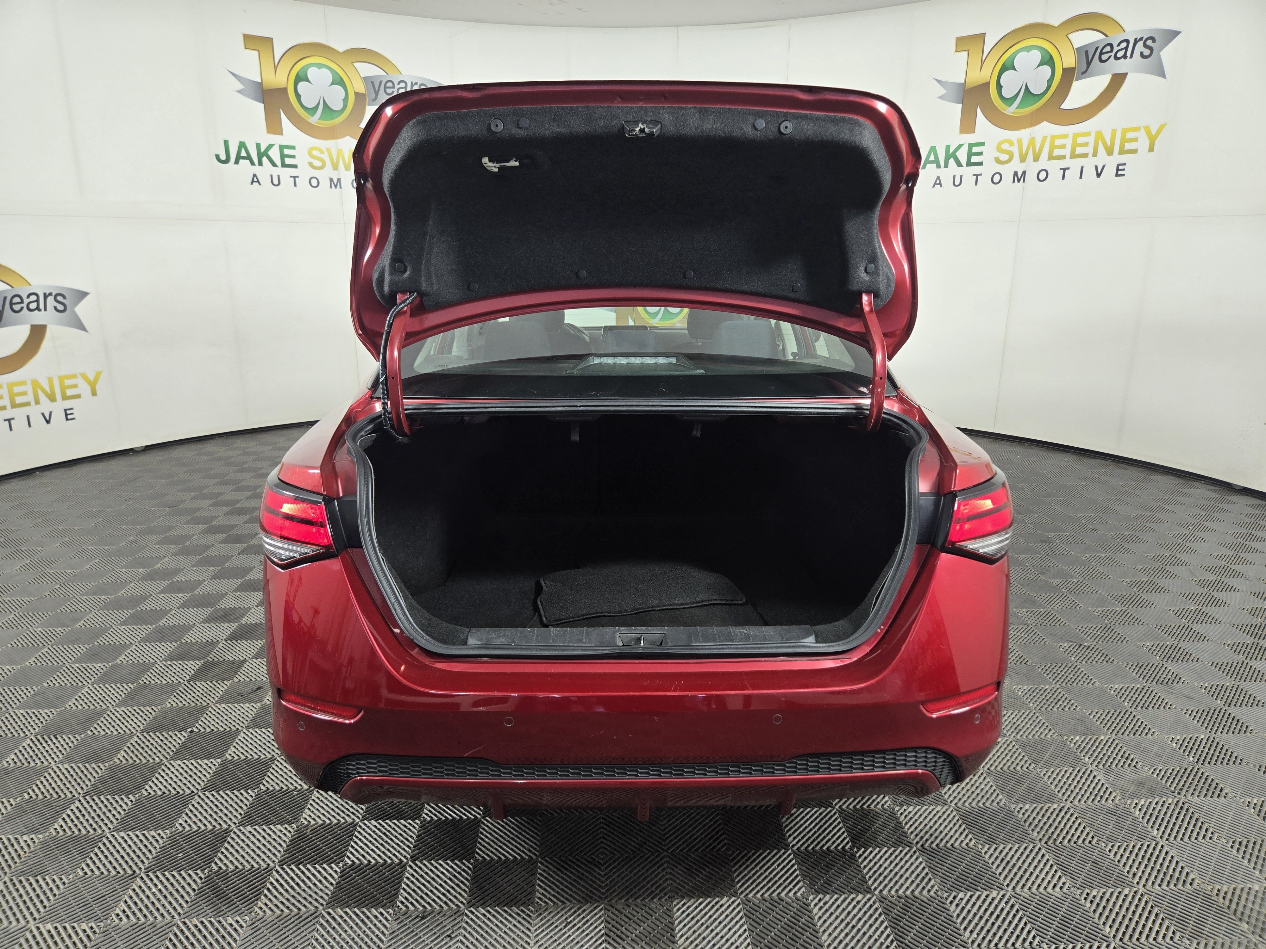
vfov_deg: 58.9
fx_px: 841
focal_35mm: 23
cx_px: 633
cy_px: 474
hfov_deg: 73.9
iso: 64
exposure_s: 1/120
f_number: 1.8
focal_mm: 5.4
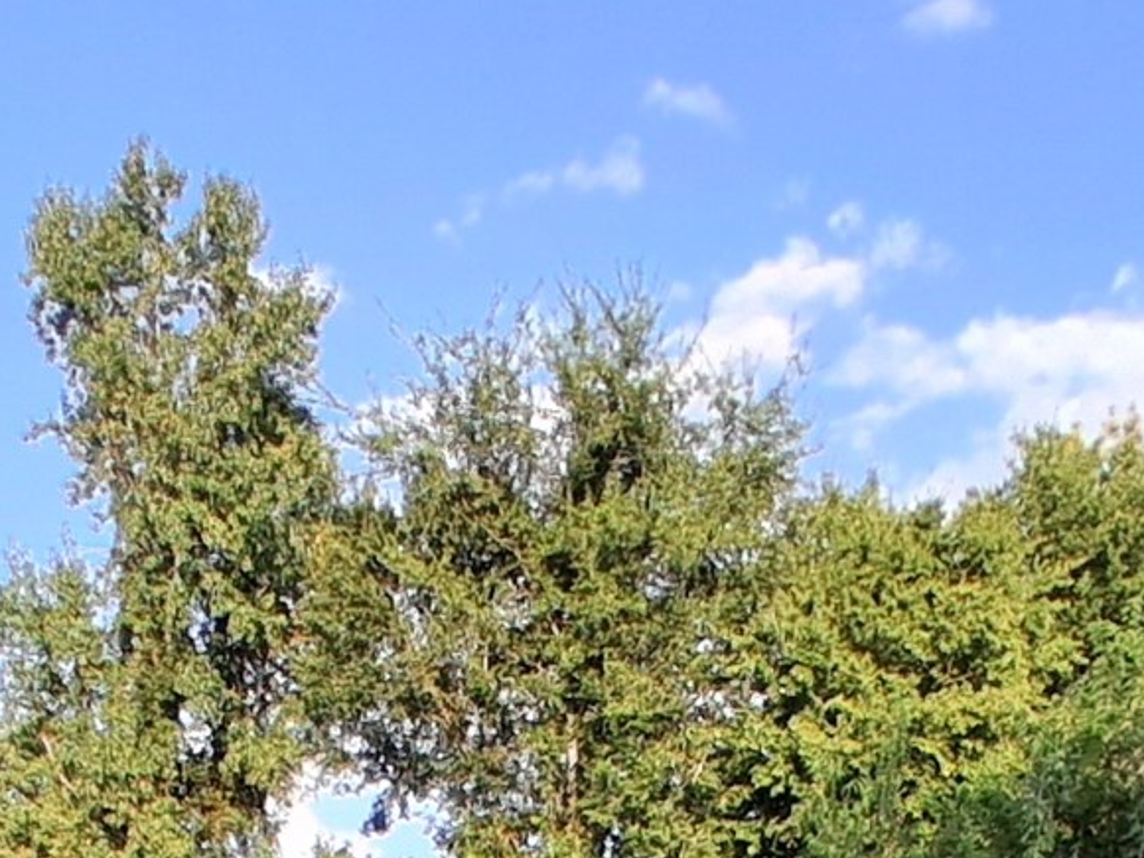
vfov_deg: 19.7
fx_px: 1983
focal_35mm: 60
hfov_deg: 32.1
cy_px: 1430
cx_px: 467
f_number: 2.2
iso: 50
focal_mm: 1.4
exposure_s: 1/367
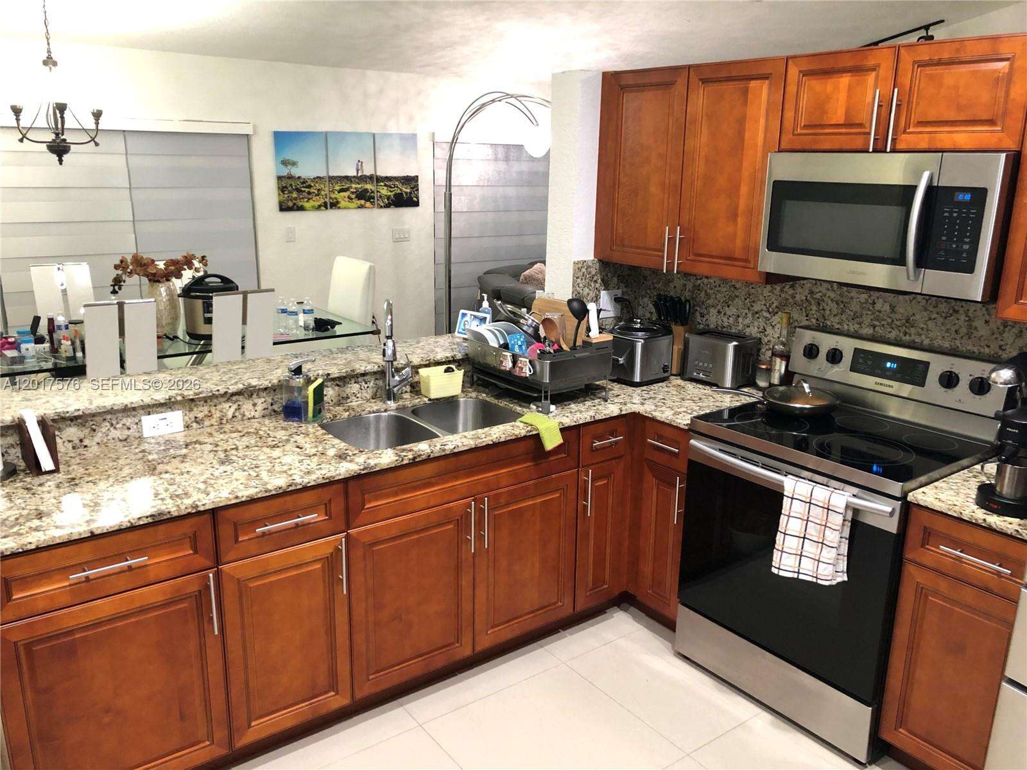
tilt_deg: -15.2
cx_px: 514
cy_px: 385
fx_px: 831
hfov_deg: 63.4
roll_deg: -1.3
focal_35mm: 28
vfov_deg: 49.7
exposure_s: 1/15
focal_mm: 4
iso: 100
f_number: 1.8
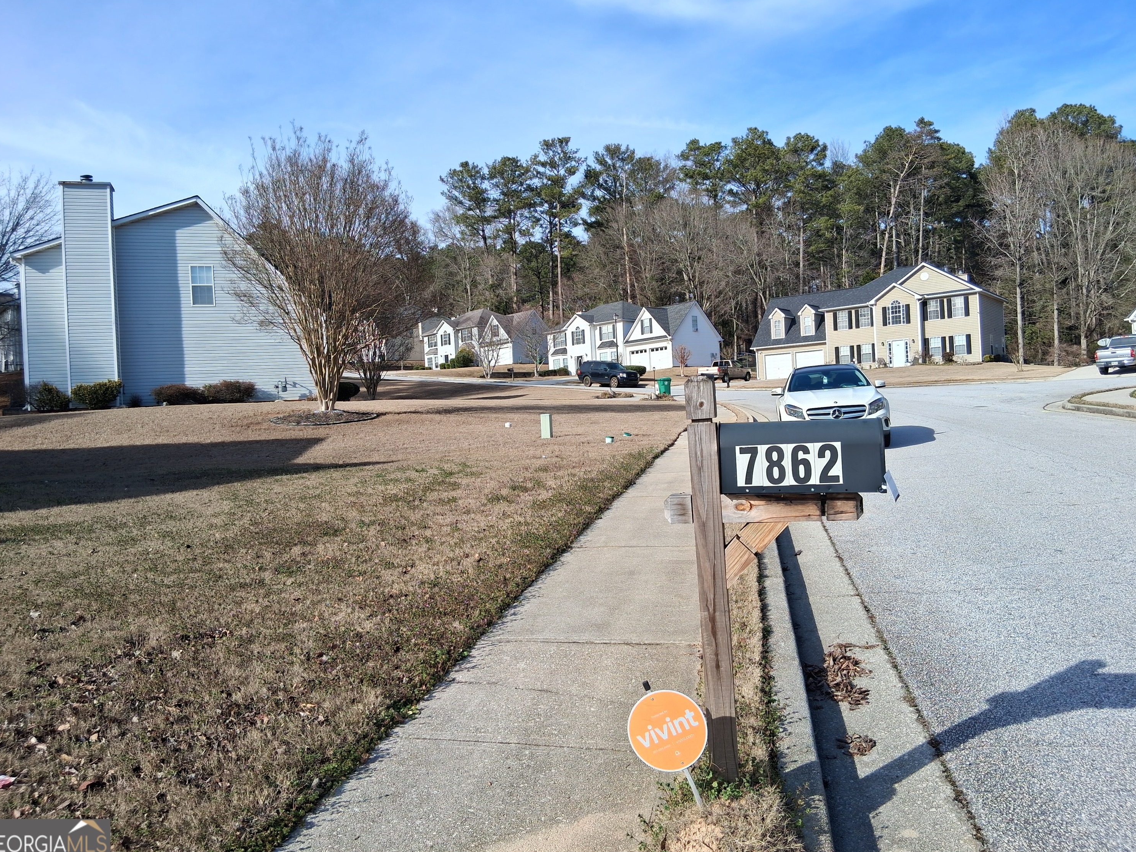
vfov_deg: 51.4
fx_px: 886
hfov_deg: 65.3
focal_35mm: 27
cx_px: 568
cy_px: 421
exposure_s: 1/498
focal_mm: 3.98
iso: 25
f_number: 1.8
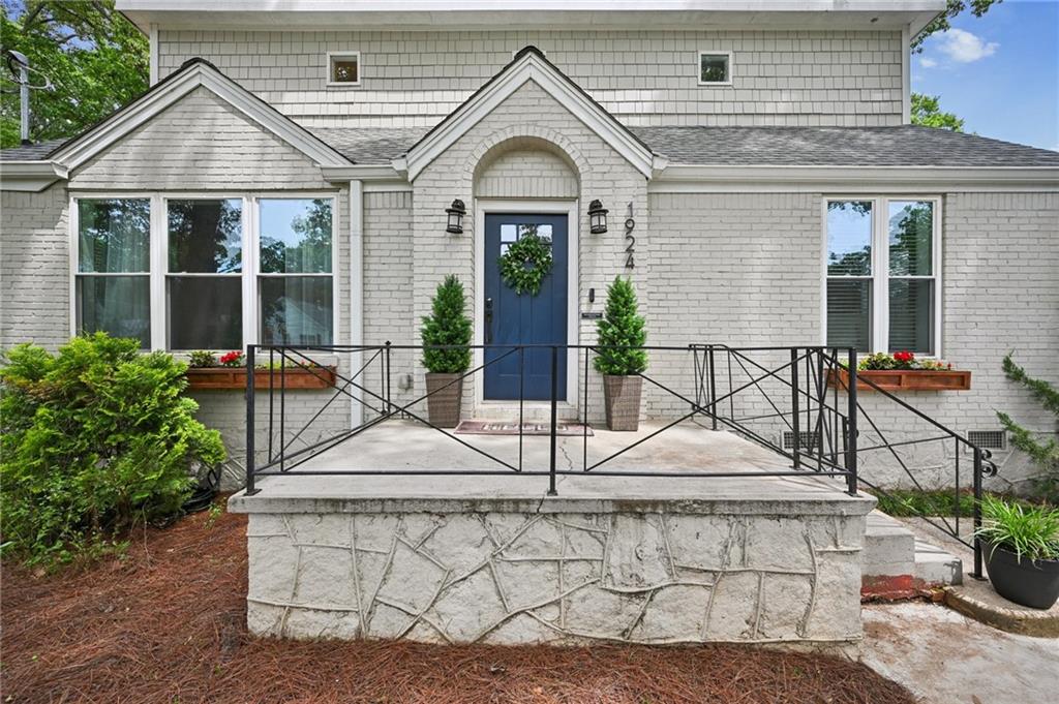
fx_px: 411
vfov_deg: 81.1
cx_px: 530
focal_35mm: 14
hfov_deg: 104.3
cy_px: 352
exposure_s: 1/100
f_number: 8
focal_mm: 14
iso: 100
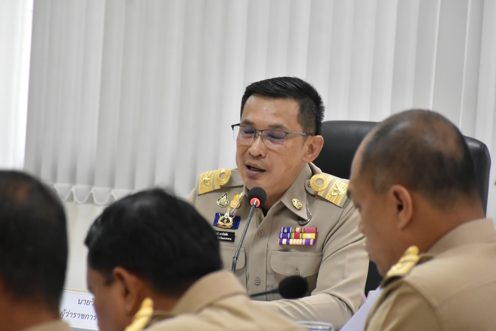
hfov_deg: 8.3
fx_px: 3431
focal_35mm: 249
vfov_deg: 5.5
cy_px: 172
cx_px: 260
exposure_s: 1/125
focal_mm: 140
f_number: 5.6
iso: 3200
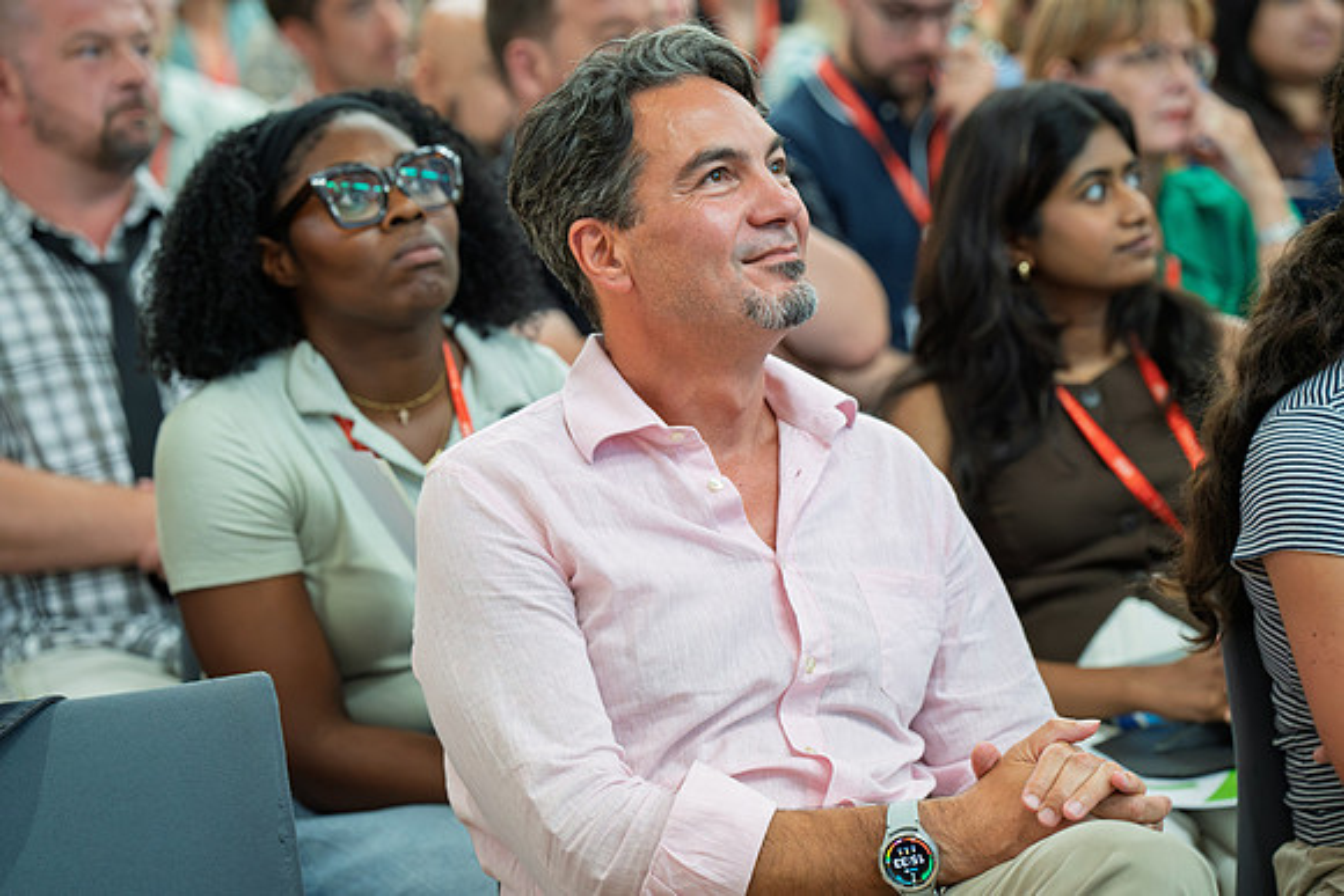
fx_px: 5782
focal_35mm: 155
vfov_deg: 8.9
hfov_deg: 13.3
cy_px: 448
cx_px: 771
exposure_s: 1/60
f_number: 4
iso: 3200
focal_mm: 135
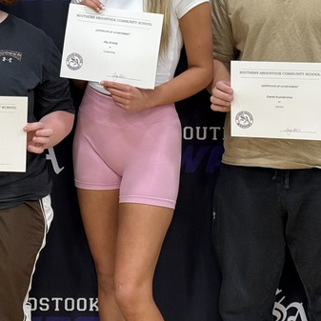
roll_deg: -0.6
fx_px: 1353
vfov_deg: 13.4
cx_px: 50
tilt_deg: -5.4
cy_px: 34
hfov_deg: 13.4
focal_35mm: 129
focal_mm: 6.76
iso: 125
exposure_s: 1/59
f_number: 1.78
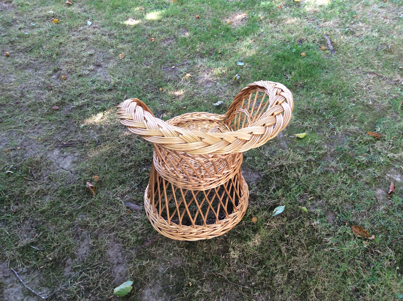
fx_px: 372
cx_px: 202
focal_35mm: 32
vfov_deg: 44.1
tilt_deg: -45.9
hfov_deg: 56.9
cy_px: 150
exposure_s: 1/33
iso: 32
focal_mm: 3.3
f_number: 2.4
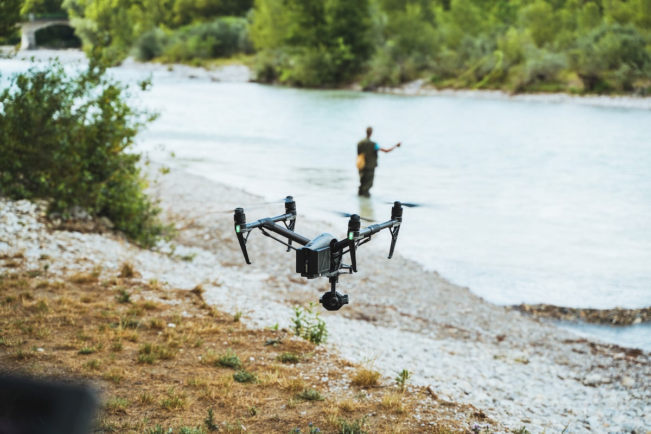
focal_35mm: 75
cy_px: 217
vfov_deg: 18.2
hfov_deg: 27.0
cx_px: 326
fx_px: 1356
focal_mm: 75
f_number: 4
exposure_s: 1/400
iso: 320
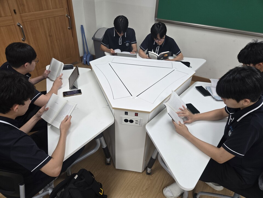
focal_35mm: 23
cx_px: 132
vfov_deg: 58.9
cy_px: 99
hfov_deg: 73.9
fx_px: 175
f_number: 1.8
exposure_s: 1/120
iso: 100
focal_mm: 5.4
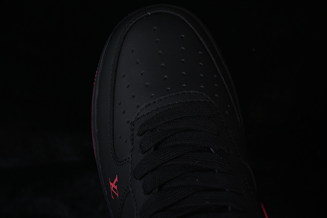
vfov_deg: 18.2
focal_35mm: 75
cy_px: 109
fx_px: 681
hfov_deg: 27.0
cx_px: 164
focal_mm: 50
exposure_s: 1/60
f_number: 6.3
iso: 160
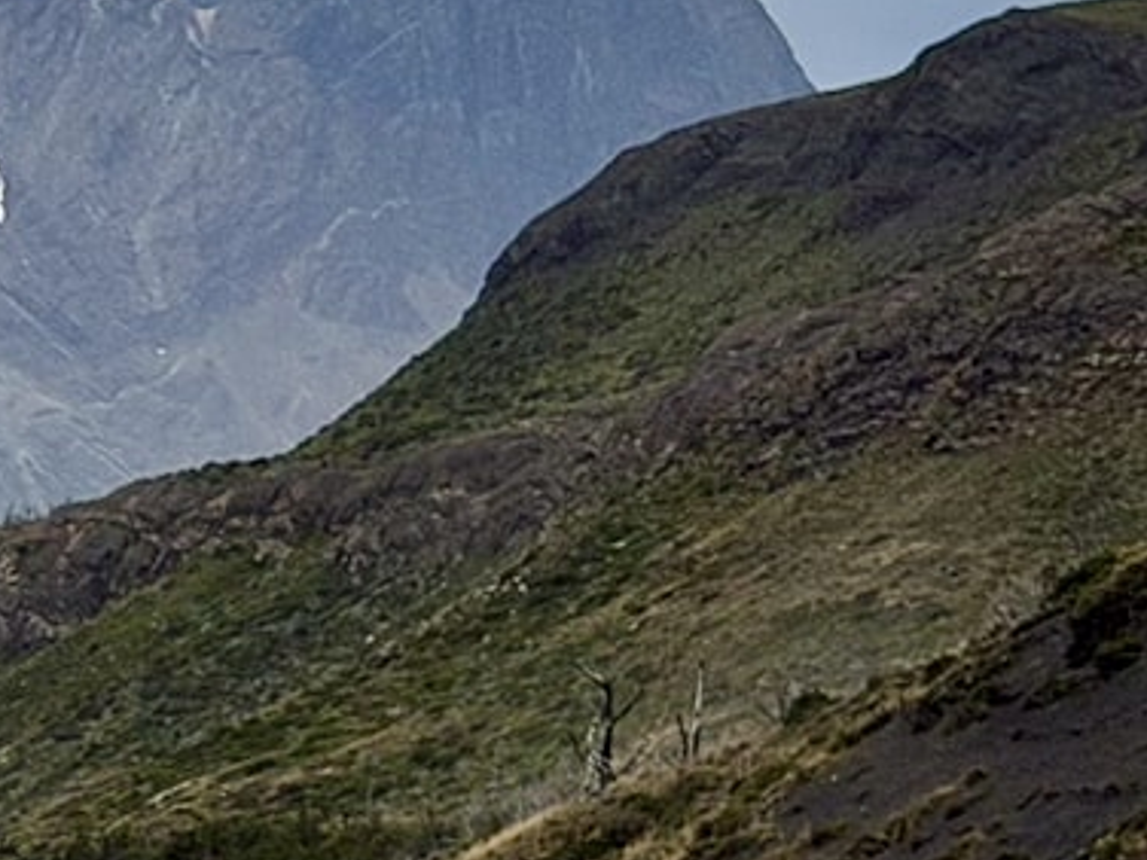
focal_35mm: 245
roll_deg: +0.6
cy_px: 790
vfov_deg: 6.1
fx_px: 8118
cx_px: -1678
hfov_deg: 7.5
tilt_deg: +2.0
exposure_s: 1/7874
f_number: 1.78
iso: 64
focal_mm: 6.76
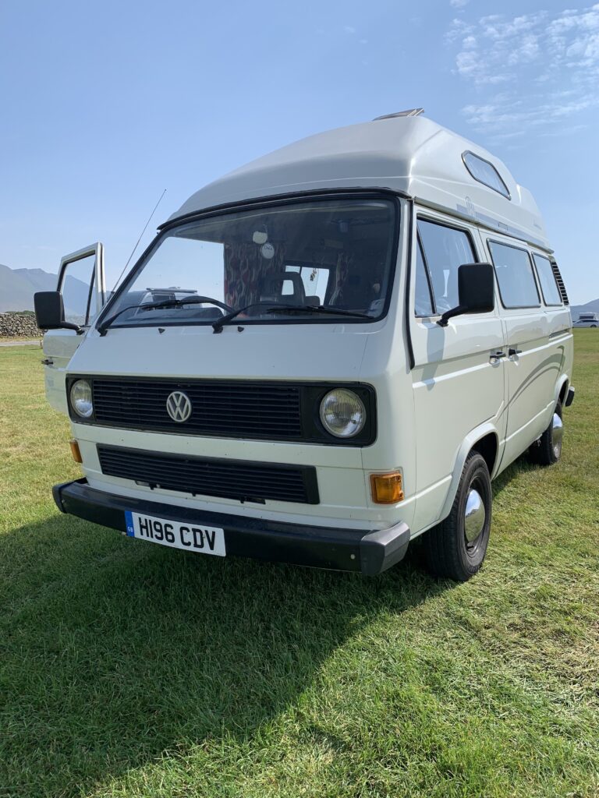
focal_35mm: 26
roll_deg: -0.3
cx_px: 300
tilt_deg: -4.1
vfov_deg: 67.3
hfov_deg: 53.1
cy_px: 399
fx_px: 600
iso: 25
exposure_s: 1/2755
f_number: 1.8
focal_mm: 4.25
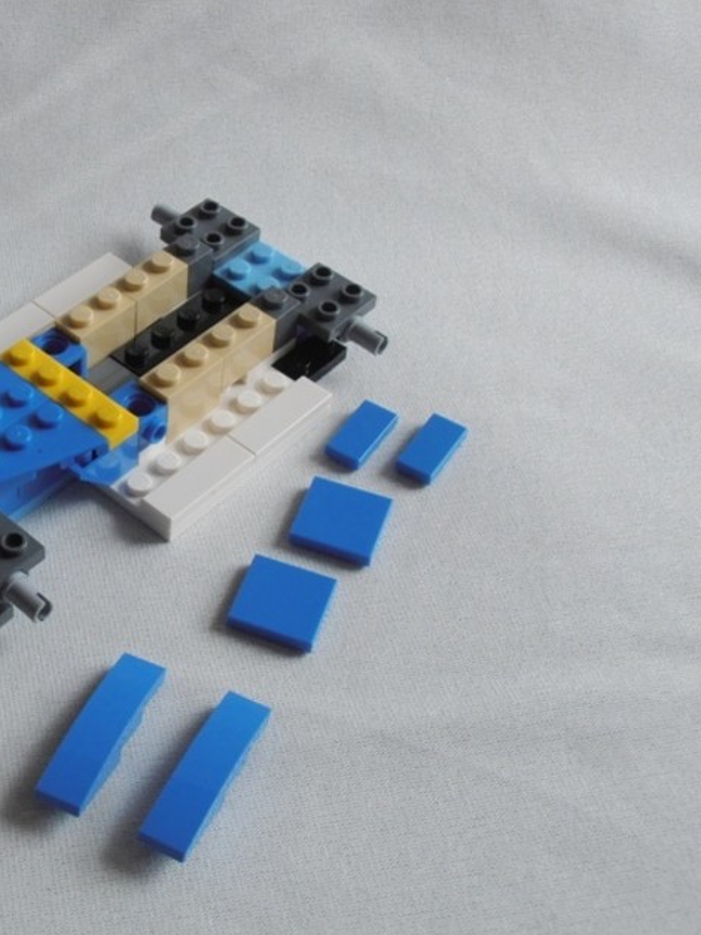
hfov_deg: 26.7
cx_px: 94
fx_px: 1431
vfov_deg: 36.2
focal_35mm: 53
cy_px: 492
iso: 80
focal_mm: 6.61
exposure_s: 1/250
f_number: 3.9
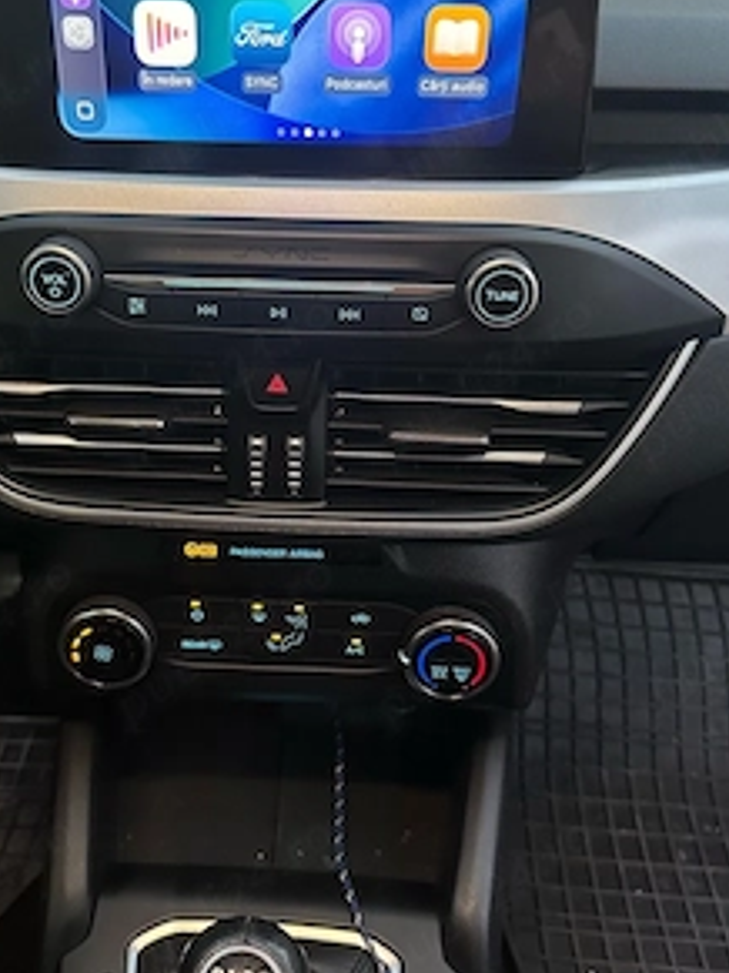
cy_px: 421
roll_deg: -0.5
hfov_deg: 42.7
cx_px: 291
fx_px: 927
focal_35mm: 33
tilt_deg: -31.9
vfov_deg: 55.2
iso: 640
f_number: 1.78
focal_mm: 6.86
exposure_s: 1/34
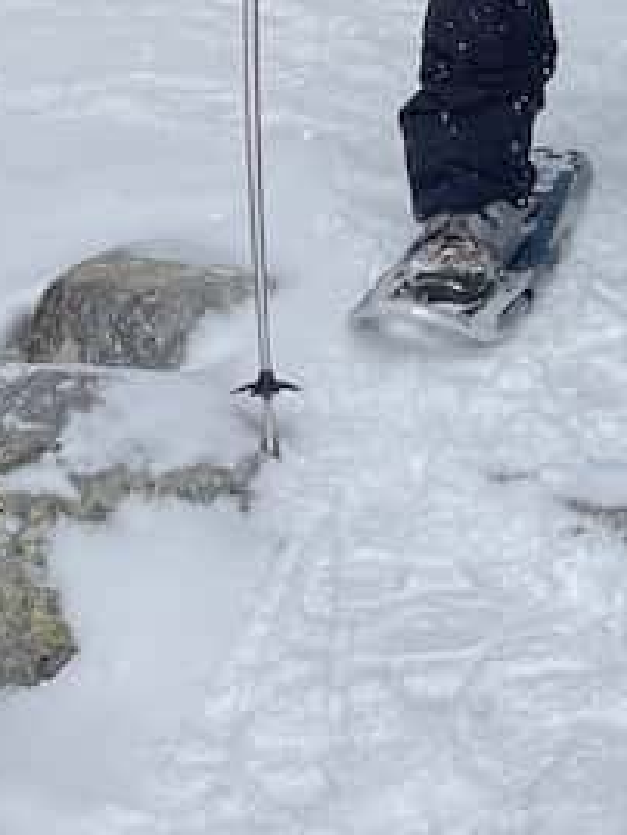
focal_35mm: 116
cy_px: -357
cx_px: 584
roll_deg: +1.4
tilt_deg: +5.1
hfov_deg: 12.7
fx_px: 2799
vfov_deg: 15.8
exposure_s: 1/2817
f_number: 1.6
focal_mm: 4.2
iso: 32
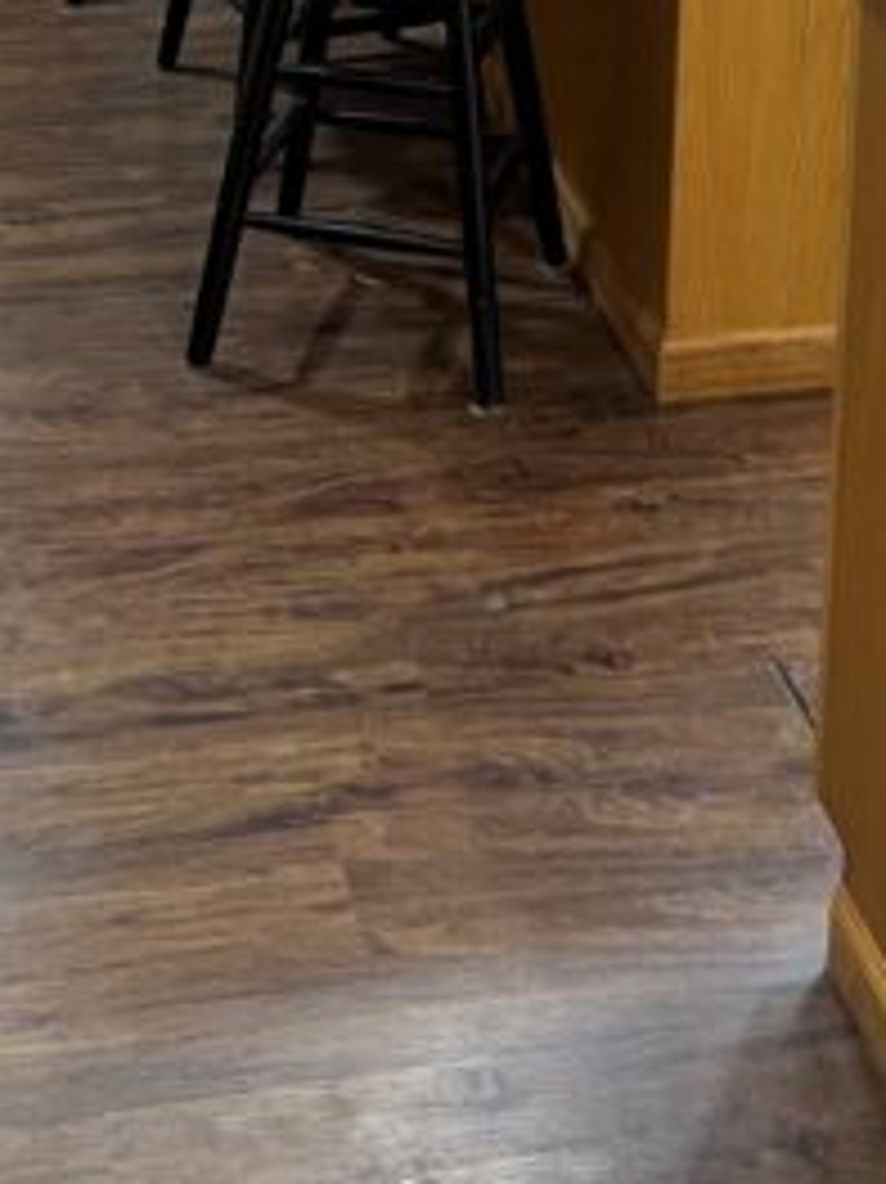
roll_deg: -1.3
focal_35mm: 79
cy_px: -441
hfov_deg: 18.6
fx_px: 2698
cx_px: 481
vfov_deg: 21.8
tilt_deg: -11.6
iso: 100
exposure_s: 1/60
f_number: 1.5
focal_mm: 5.7
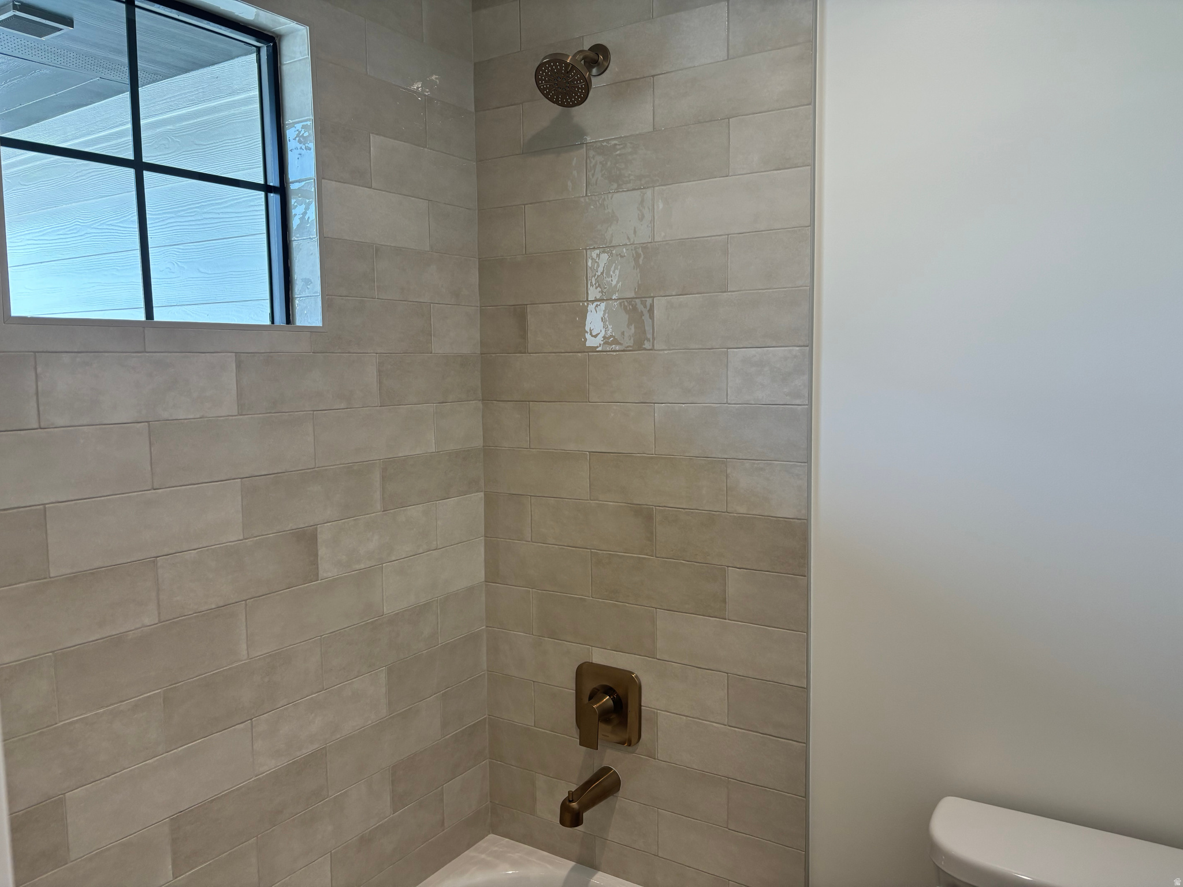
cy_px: 444
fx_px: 889
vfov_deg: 53.1
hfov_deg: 67.3
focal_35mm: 26
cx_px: 592
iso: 100
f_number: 1.6
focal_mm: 5.96
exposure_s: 1/120
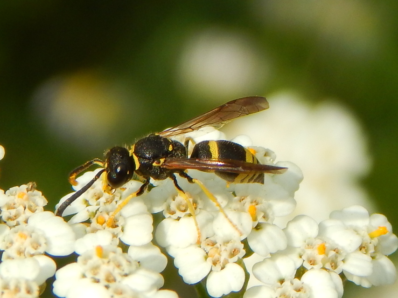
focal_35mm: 114
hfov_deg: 17.3
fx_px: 1311
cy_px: 149
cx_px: 199
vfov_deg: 13.0
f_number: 4.6
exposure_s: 1/1250
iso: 125
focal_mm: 20.5
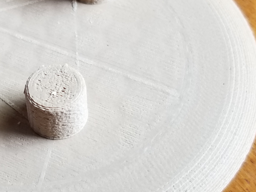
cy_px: 86
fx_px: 636
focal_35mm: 86
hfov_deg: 22.4
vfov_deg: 17.2
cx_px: 42
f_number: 1.7
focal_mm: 4.25
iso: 125
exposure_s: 1/50
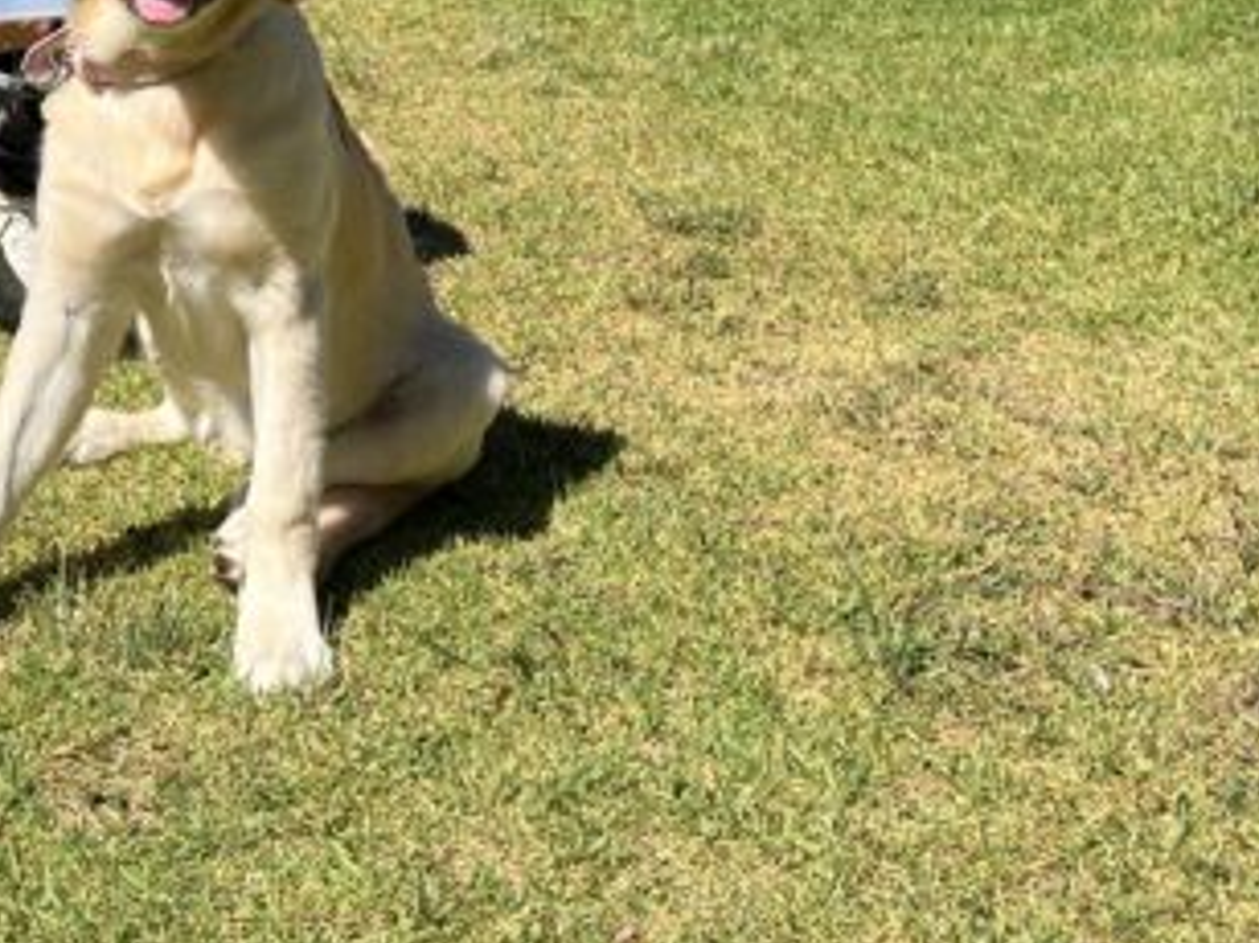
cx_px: -70
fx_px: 2363
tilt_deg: -10.4
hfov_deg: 27.7
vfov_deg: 21.5
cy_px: -74
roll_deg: +0.0
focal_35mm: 65
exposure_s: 1/3135
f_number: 1.6
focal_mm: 5.1
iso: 50
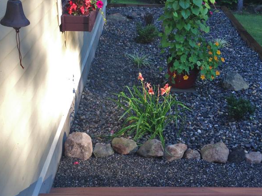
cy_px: 81
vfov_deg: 25.6
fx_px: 432
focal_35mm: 57
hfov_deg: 33.6
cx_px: 165
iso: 50
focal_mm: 4.12
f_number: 2.4
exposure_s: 1/150
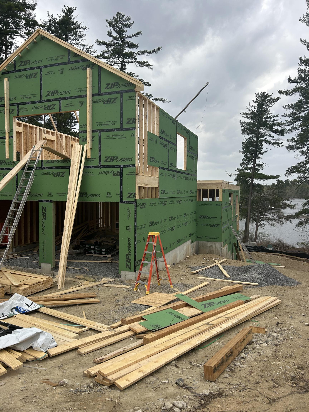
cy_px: 206
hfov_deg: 53.1
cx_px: 154
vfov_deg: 67.3
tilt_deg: -1.8
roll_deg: -0.1
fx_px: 309
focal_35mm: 26
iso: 50
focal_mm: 5.7
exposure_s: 1/728
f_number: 1.5
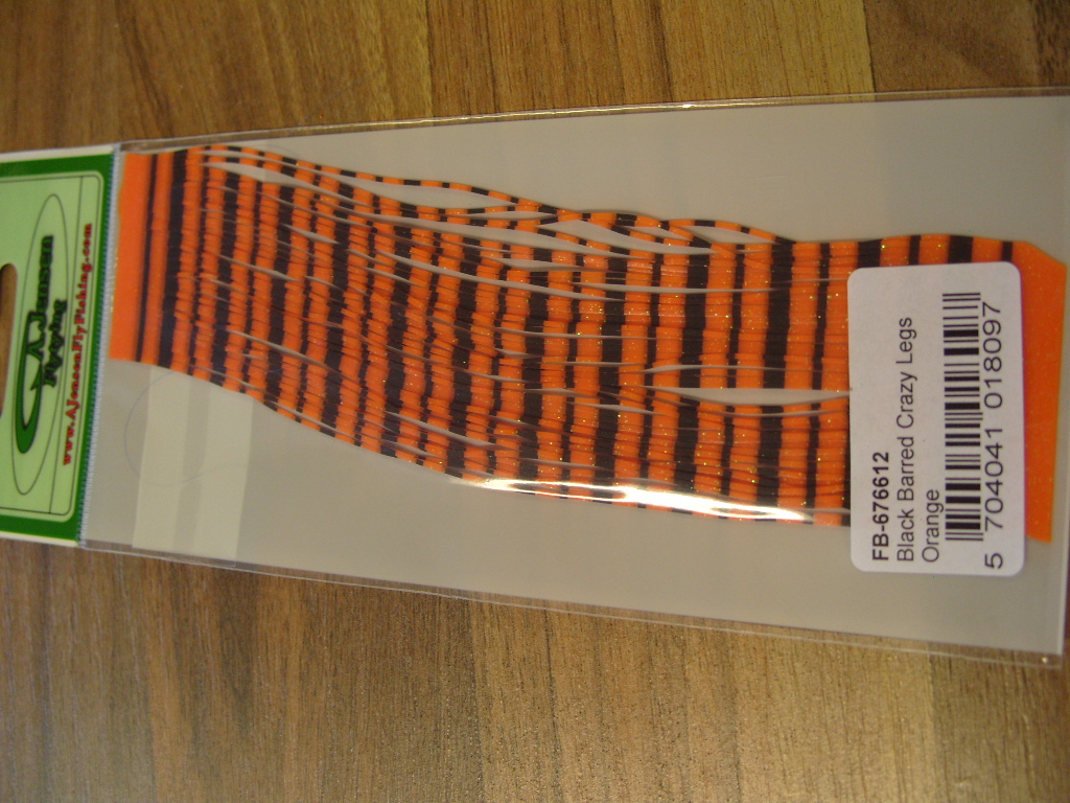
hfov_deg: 52.6
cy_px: 402
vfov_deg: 40.7
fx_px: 1082
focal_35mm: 35
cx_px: 535
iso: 120
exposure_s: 1/45
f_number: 2.8
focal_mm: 7.8
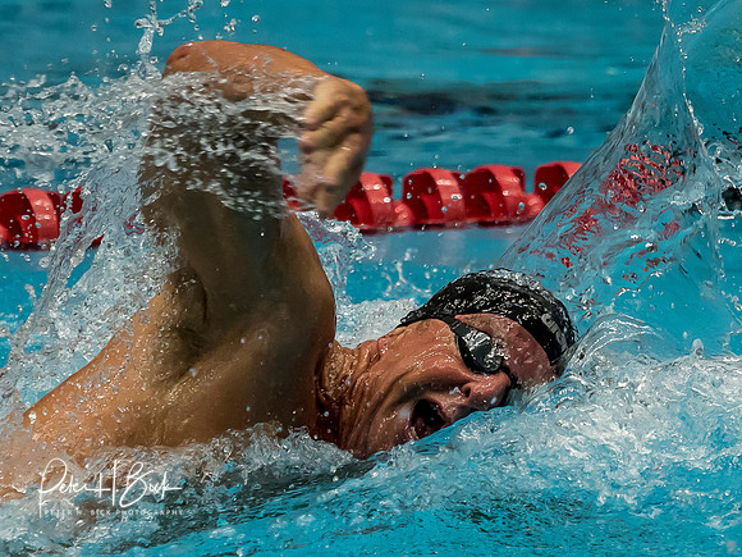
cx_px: 443
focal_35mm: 556
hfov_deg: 3.6
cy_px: 362
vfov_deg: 2.7
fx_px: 11909
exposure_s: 1/1000
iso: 1600
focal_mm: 125
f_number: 2.8
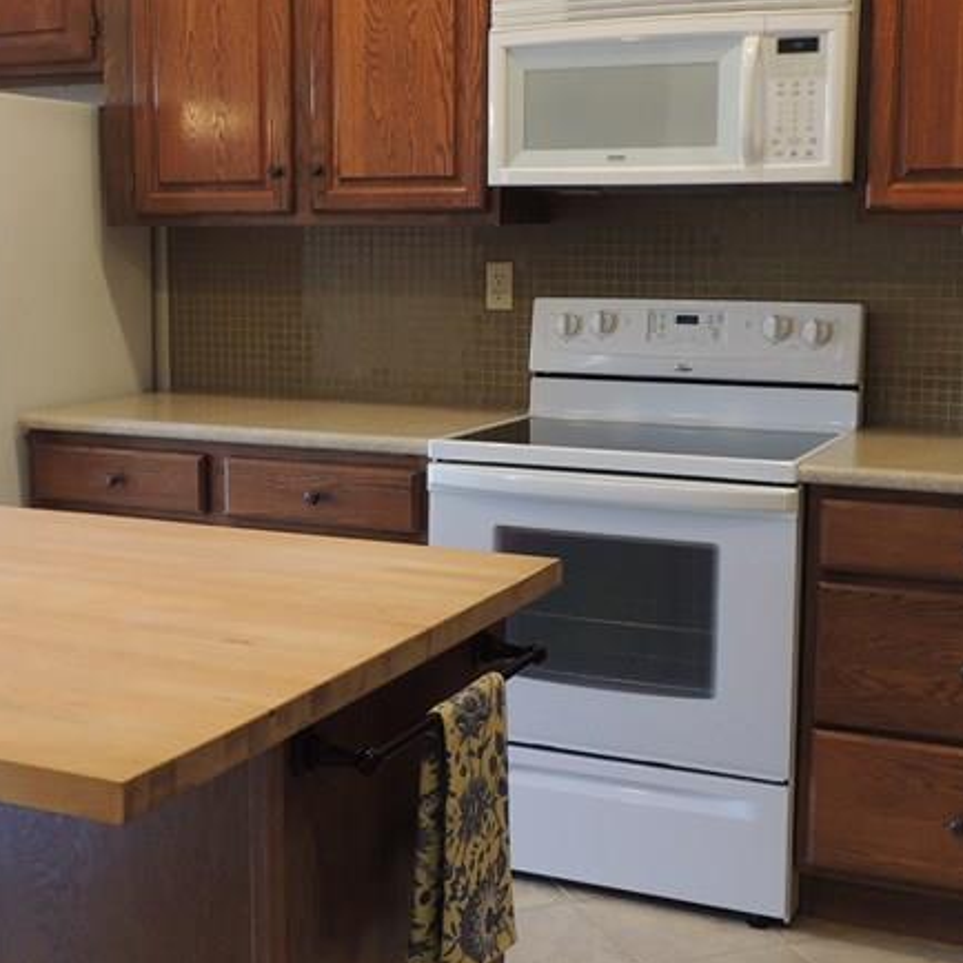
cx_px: 373
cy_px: 439
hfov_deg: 33.9
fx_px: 1574
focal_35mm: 50
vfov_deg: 34.0
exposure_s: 1/30
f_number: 3
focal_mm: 4.3
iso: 140
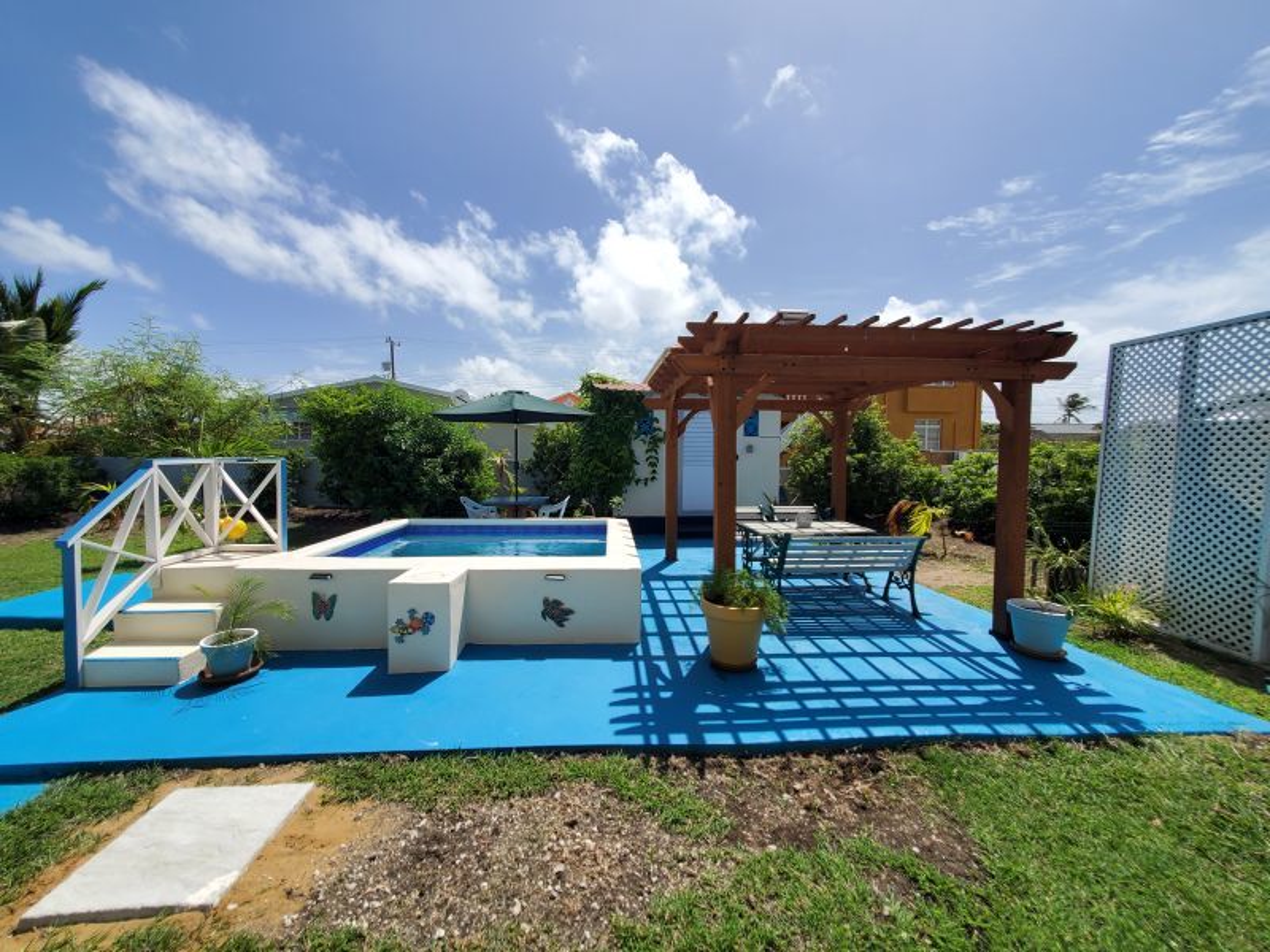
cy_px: 476
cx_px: 635
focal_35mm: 13
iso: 50
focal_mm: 1.8
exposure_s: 1/1488
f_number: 2.2
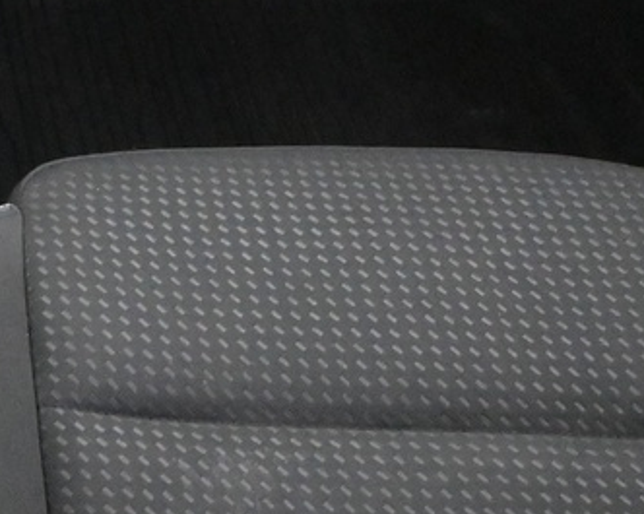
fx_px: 2555
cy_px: -184
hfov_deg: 13.5
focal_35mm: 134
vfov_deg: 11.2
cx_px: -343
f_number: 3.8
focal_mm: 19.5
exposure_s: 1/30
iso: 9000
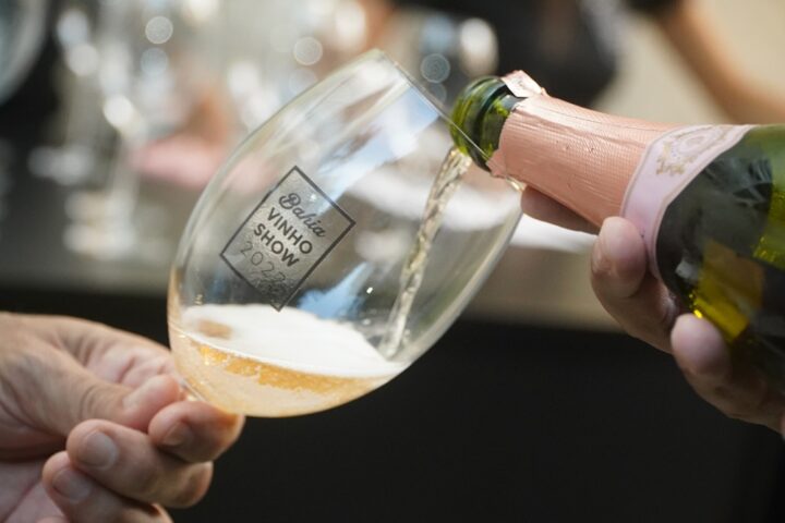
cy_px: 262
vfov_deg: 15.0
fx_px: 1984
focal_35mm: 91
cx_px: 392
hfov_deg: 22.4
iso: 5000
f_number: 4.5
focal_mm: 61
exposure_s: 1/160
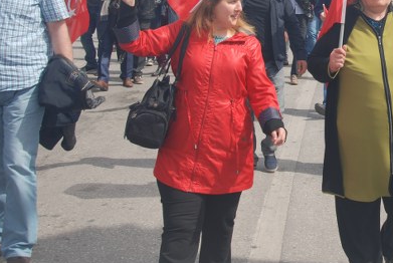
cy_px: 22
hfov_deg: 22.7
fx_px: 940
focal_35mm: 86
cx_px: 394
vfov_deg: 15.7
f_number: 7.1
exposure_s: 1/200
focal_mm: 28
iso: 100
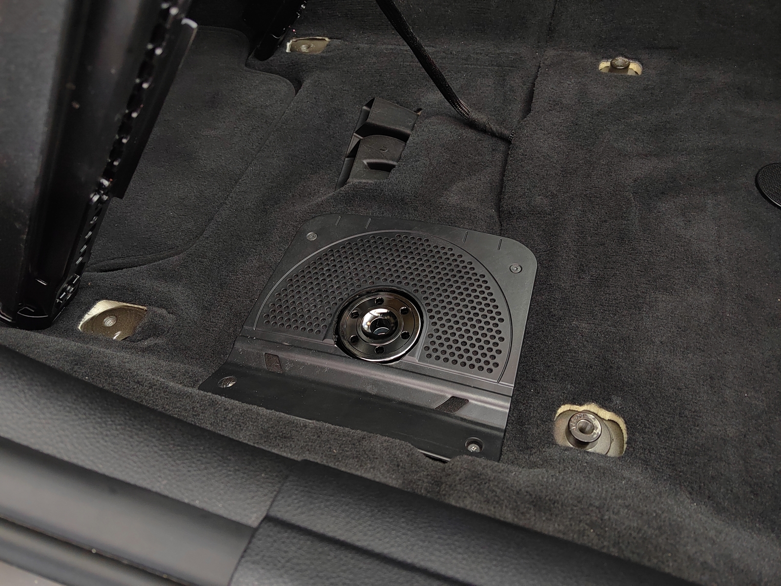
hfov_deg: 73.9
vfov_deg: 58.9
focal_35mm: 23
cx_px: 390
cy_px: 293
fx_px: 519
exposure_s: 1/50
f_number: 1.9
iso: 2116
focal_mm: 5.52
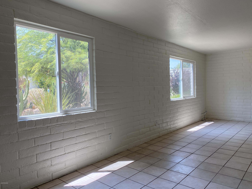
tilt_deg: -1.8
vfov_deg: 53.1
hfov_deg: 67.3
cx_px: 126
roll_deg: +0.7
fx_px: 189
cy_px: 94
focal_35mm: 26
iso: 32
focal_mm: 4.25
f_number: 1.8
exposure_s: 1/213
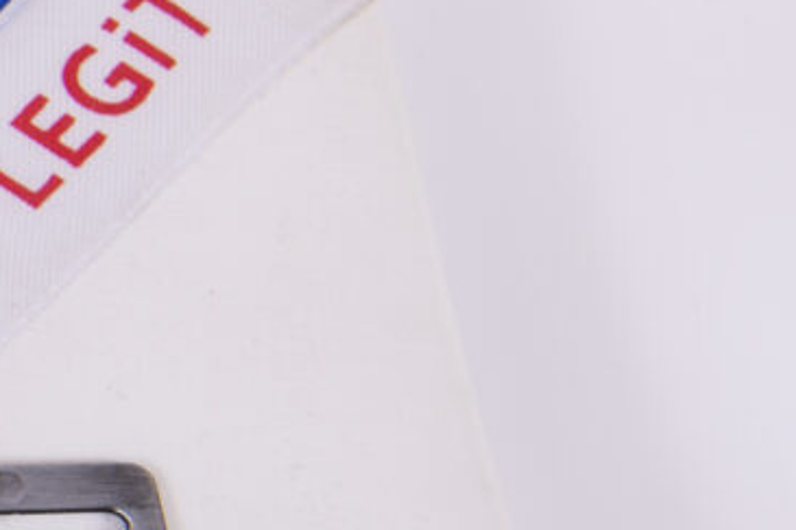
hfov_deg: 6.1
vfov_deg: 4.3
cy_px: 352
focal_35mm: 316
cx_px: -1472
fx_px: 6984
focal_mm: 45
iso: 100
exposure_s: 1/250
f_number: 8
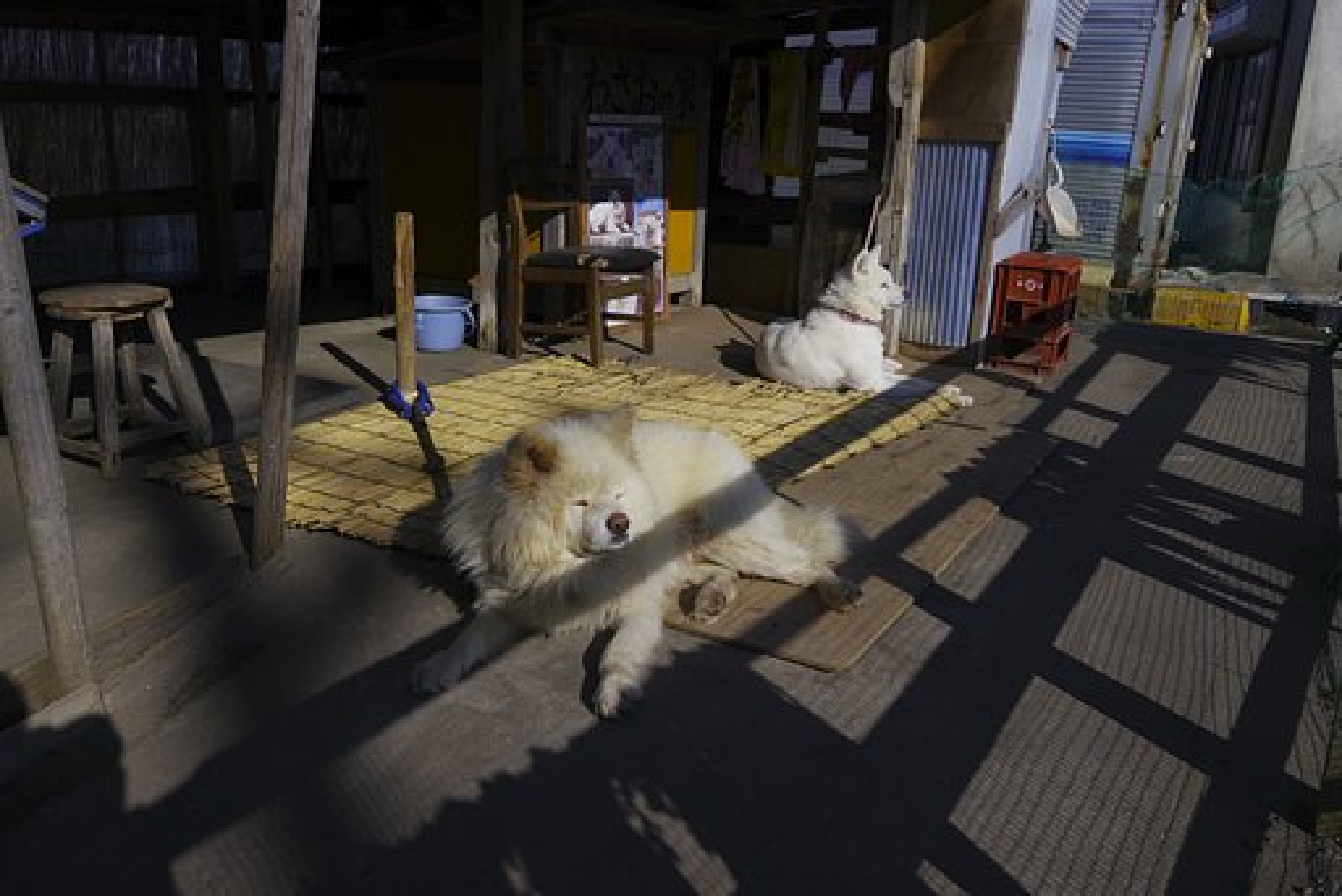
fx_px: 1119
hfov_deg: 61.9
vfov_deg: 43.7
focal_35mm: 30
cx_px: 671
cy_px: 448
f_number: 10
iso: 640
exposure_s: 1/2500
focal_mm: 30
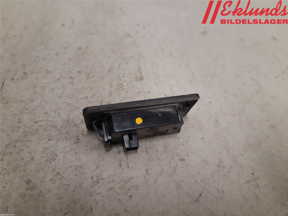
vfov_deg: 53.1
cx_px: 144
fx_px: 216
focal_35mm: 26
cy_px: 108
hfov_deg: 67.3
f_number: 1.7
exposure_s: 1/50
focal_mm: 3.93
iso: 160
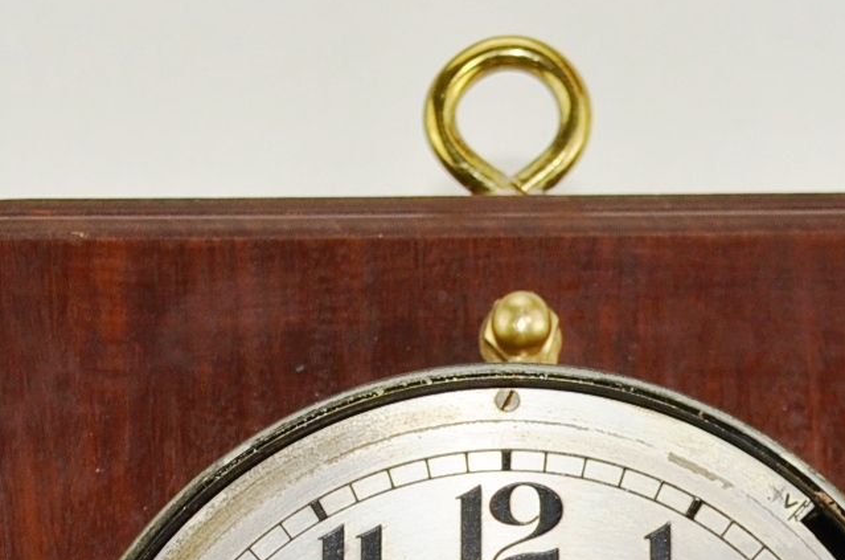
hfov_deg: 11.1
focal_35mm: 185
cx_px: 328
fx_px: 4333
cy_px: 1009
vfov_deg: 7.2
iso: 180
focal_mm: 32
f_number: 4.2
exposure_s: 1/250
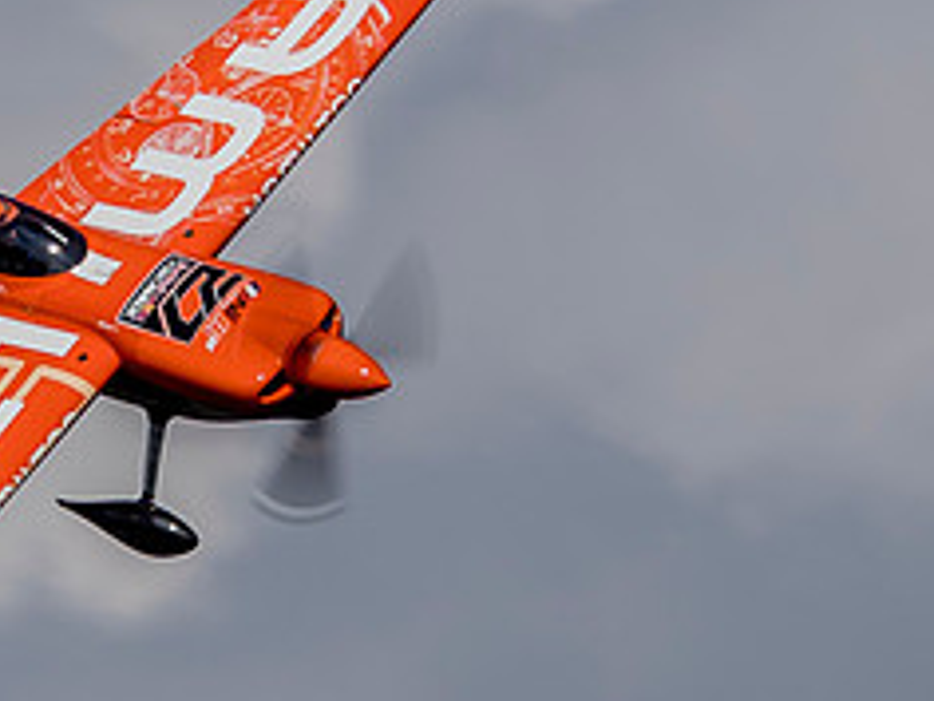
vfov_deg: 0.6
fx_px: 63515
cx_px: 87
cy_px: 73
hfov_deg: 0.8
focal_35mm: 2354
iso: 200
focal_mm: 280
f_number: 11
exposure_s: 1/320
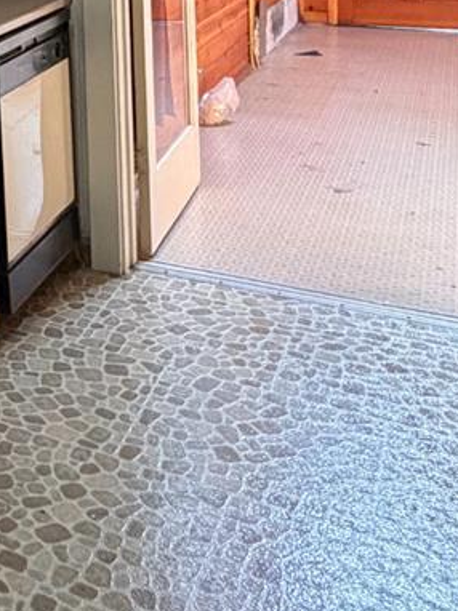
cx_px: -311
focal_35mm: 55
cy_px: -49
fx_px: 971
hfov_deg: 20.6
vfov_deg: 31.3
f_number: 2.2
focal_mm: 2.22
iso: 500
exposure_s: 1/60
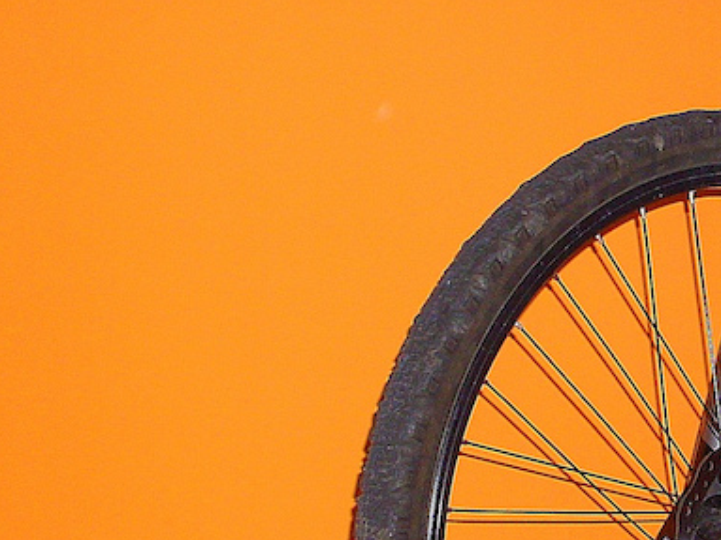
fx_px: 2061
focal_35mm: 99
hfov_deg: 19.0
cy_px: 250
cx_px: 817
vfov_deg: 14.9
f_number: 2.8
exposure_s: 1/60
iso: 100
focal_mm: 6.2
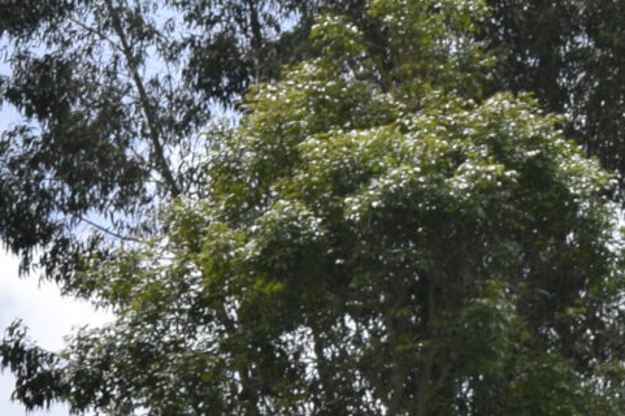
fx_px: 4297
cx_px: -637
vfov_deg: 5.4
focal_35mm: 248
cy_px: 874
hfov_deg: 7.9
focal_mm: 31
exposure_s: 1/200
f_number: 11
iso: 100
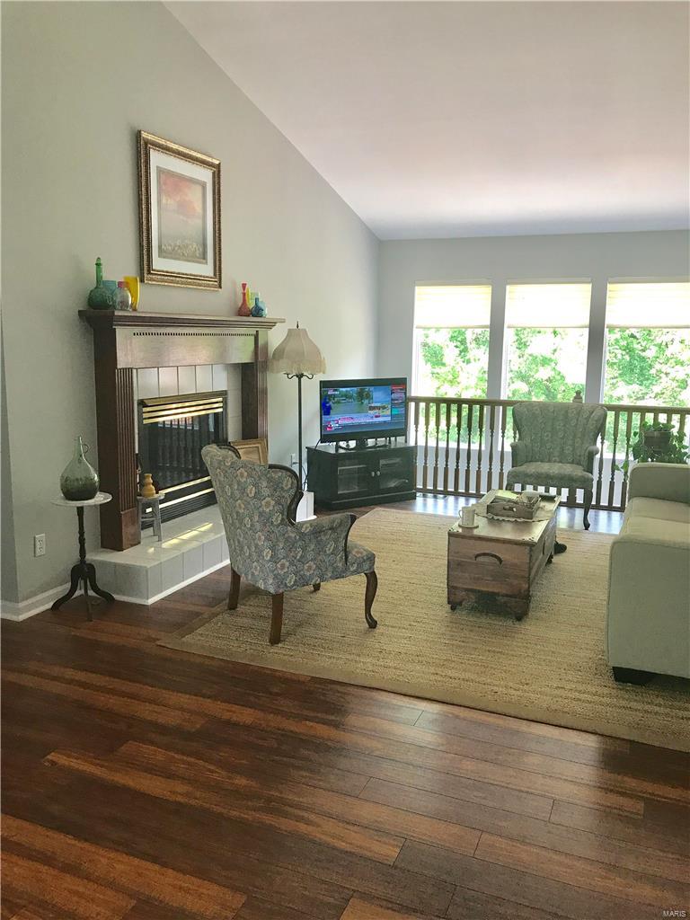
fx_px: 744
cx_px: 345
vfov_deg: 63.4
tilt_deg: -9.5
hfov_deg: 49.7
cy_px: 460
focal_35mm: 28
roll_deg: -1.4
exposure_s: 1/30
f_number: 1.8
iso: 20
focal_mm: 3.99
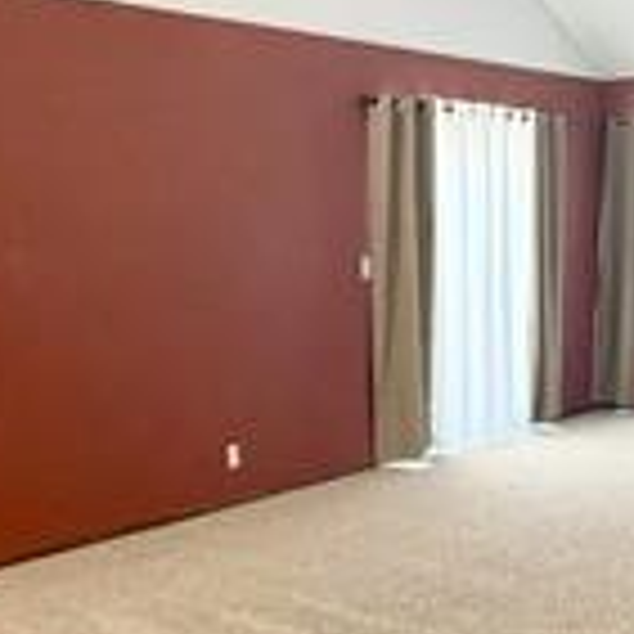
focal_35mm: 56
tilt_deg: -13.5
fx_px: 1160
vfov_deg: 30.0
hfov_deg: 30.4
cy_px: 490
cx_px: 400
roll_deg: +1.2
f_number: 2.2
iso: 500
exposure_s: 1/60
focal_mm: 2.22
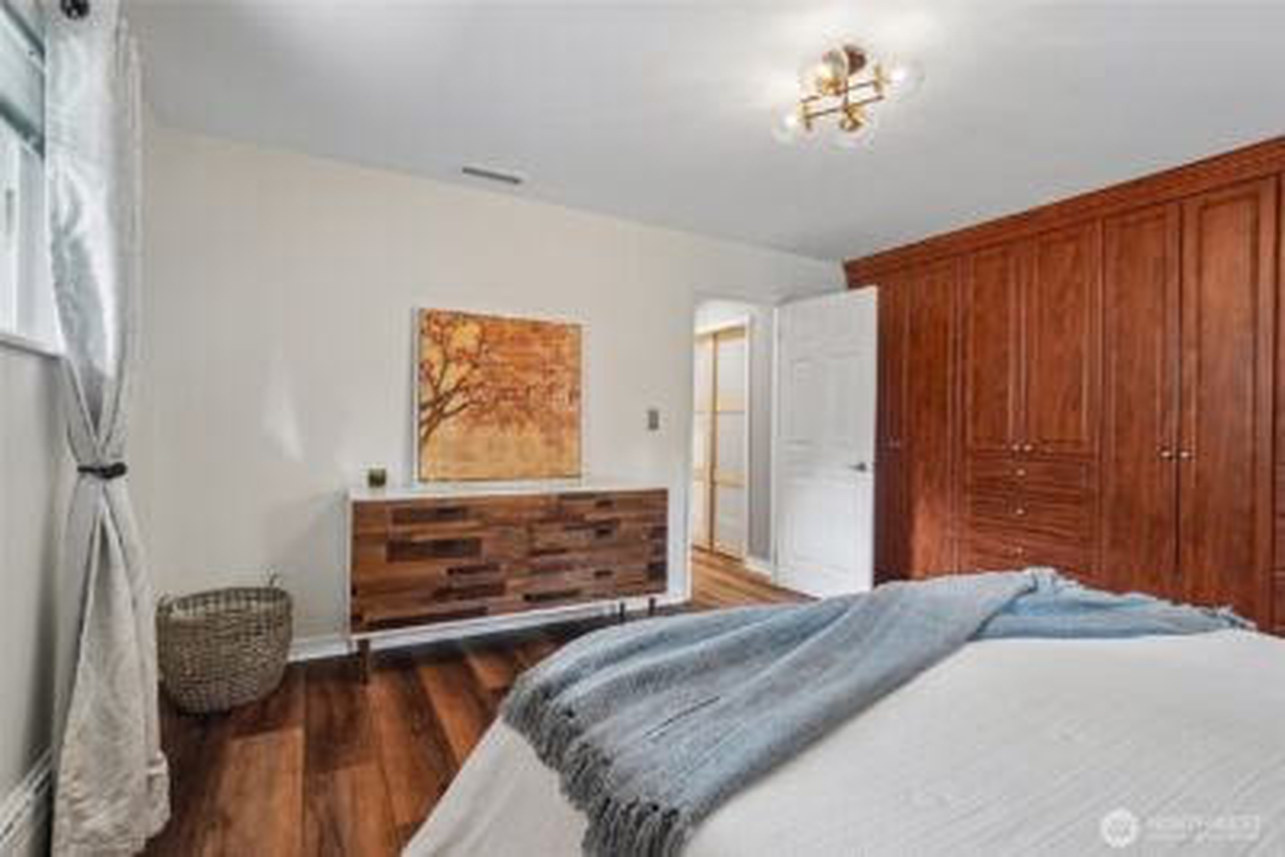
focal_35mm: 16
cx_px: 642
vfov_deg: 73.8
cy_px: 428
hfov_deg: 96.7
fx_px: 571
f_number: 8
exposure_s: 1/8
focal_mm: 16
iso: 1600
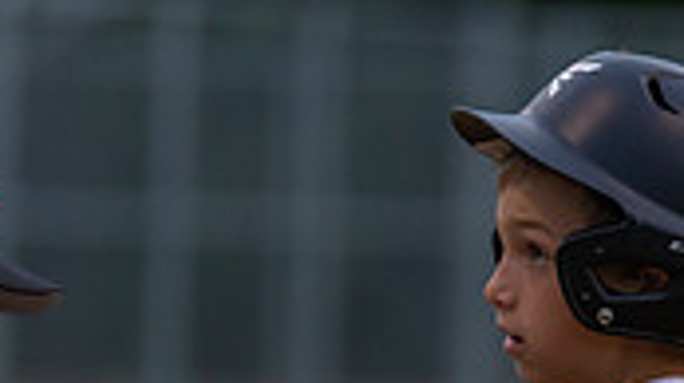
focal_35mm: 626
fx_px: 11345
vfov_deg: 1.9
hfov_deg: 3.5
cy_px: 468
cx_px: 676
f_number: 2.8
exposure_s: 1/1000
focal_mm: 178
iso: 1000
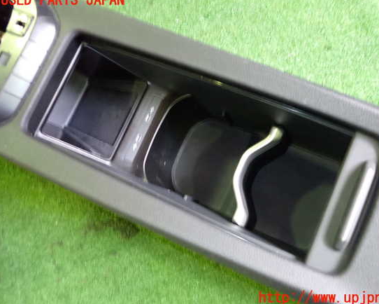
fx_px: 303
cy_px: 149
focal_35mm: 27
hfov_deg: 63.9
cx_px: 207
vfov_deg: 53.2
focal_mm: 4.5
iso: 1250
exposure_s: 1/8
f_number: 5.6
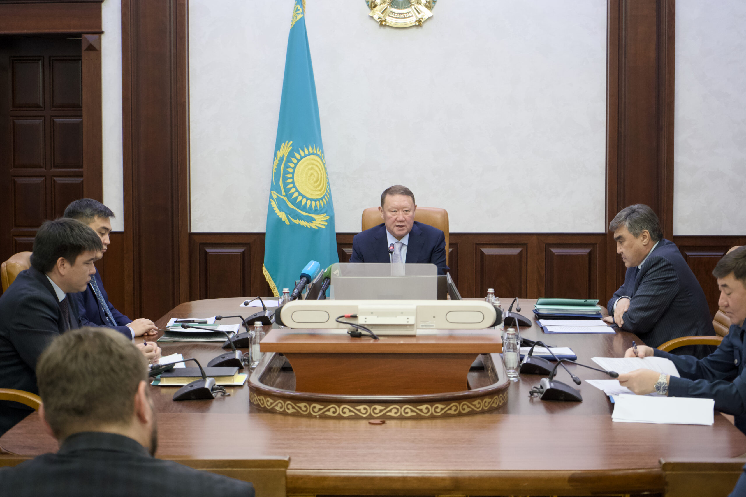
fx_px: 1450
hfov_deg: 28.8
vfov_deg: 19.5
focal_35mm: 70
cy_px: 248
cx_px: 373
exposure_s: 1/160
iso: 4000
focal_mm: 70
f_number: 5.6
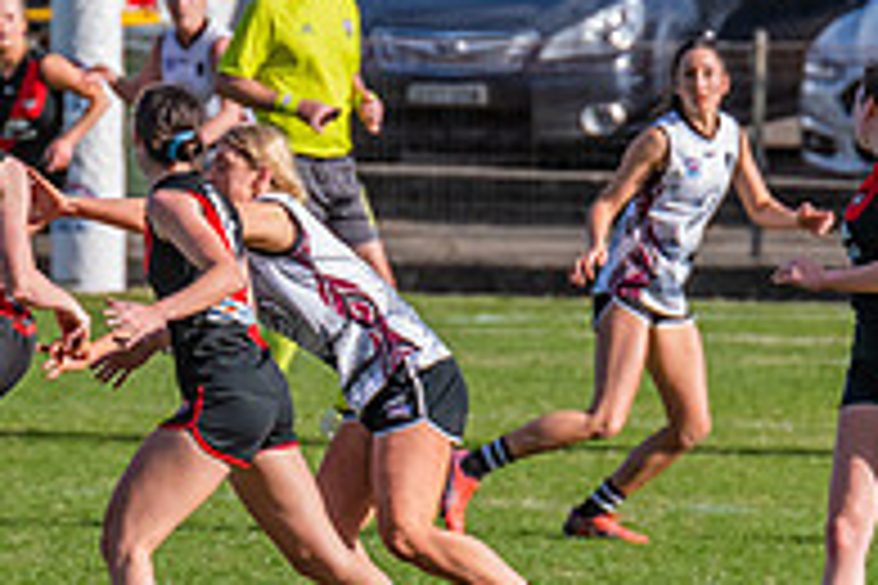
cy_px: 383
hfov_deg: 1.5
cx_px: 130
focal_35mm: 1366
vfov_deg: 1.0
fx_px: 33313
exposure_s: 1/1250
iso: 800
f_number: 10
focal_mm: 420
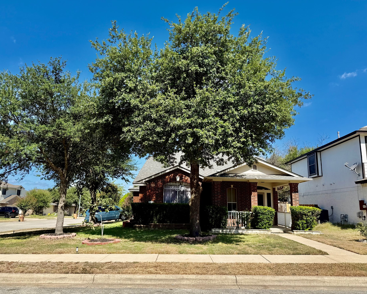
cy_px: 150
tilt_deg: +10.9
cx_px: 168
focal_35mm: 26
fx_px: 282
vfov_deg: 54.9
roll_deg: -1.7
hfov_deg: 65.9
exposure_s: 1/3145
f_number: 1.78
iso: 80
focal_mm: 6.76
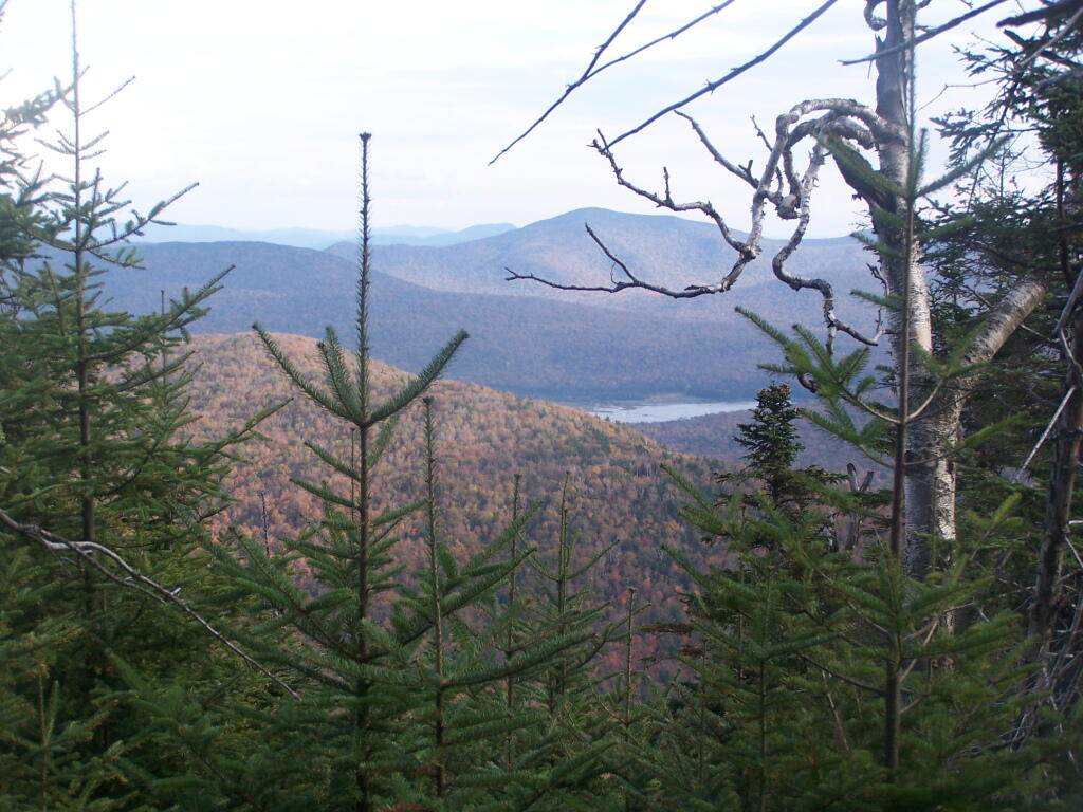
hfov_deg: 30.3
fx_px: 2002
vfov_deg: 22.9
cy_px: 406
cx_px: 542
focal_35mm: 64
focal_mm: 10.7
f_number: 3.2
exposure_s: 1/320
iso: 80
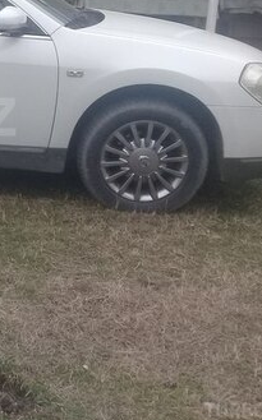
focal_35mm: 66
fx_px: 756
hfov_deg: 17.9
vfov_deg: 30.7
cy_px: 117
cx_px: -115
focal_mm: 3.3
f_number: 2.2
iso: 64
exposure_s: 1/100
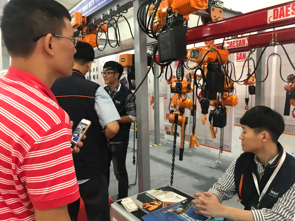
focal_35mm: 28
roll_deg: -0.2
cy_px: 110
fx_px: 239
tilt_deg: -5.5
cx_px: 148
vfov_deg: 49.7
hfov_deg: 63.4
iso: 80
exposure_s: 1/17
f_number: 1.8
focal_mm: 3.99
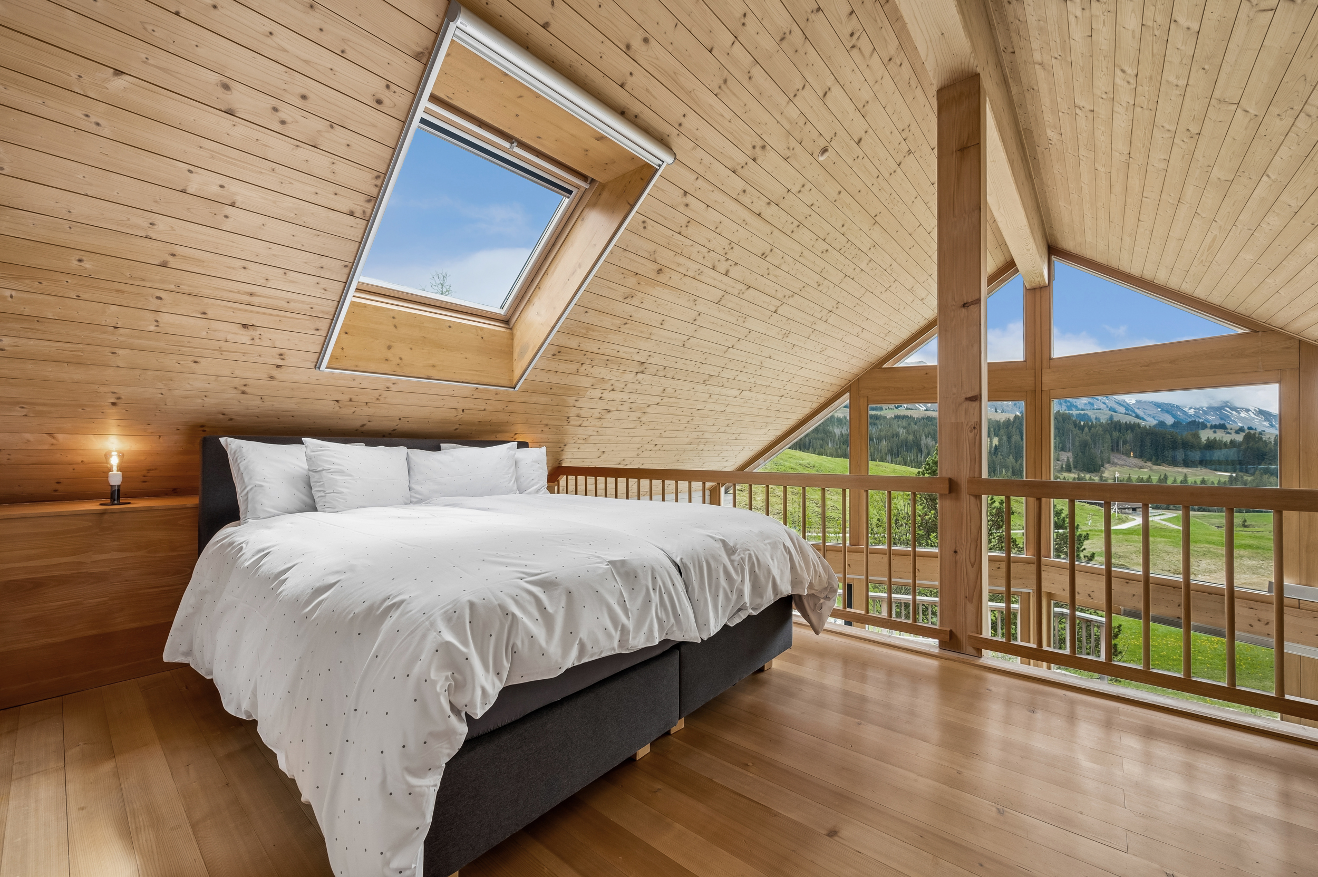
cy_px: 438
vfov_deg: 81.1
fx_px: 512
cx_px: 659
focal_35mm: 14
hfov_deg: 104.3
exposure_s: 1/30
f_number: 8
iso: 250
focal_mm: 14
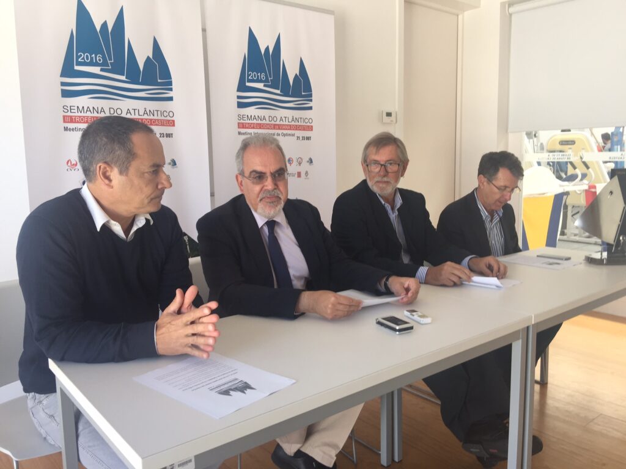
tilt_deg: -5.2
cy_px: 234
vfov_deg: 48.2
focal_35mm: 29
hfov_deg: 61.7
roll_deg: +0.0
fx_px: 524
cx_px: 313
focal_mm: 4.15
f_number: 2.2
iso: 32
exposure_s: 1/50
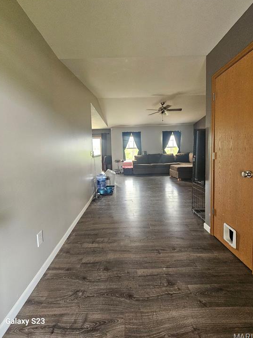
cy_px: 161
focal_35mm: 14
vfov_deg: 102.0
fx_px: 136
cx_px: 124
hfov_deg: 85.7
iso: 640
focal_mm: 2.2
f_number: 2.2
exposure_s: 1/100
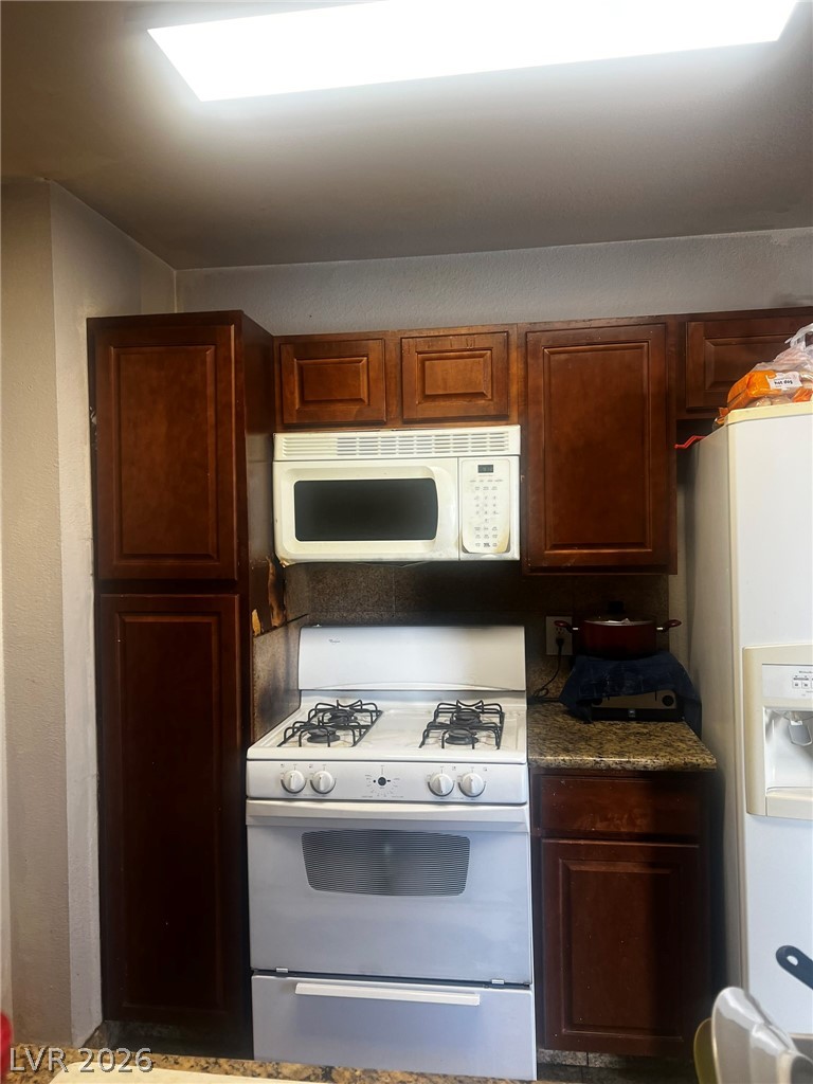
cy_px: 542
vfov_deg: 67.3
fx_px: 814
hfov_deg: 53.1
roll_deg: +0.9
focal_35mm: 26
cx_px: 406
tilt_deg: -2.3
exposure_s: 1/120
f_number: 1.5
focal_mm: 5.7
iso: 125
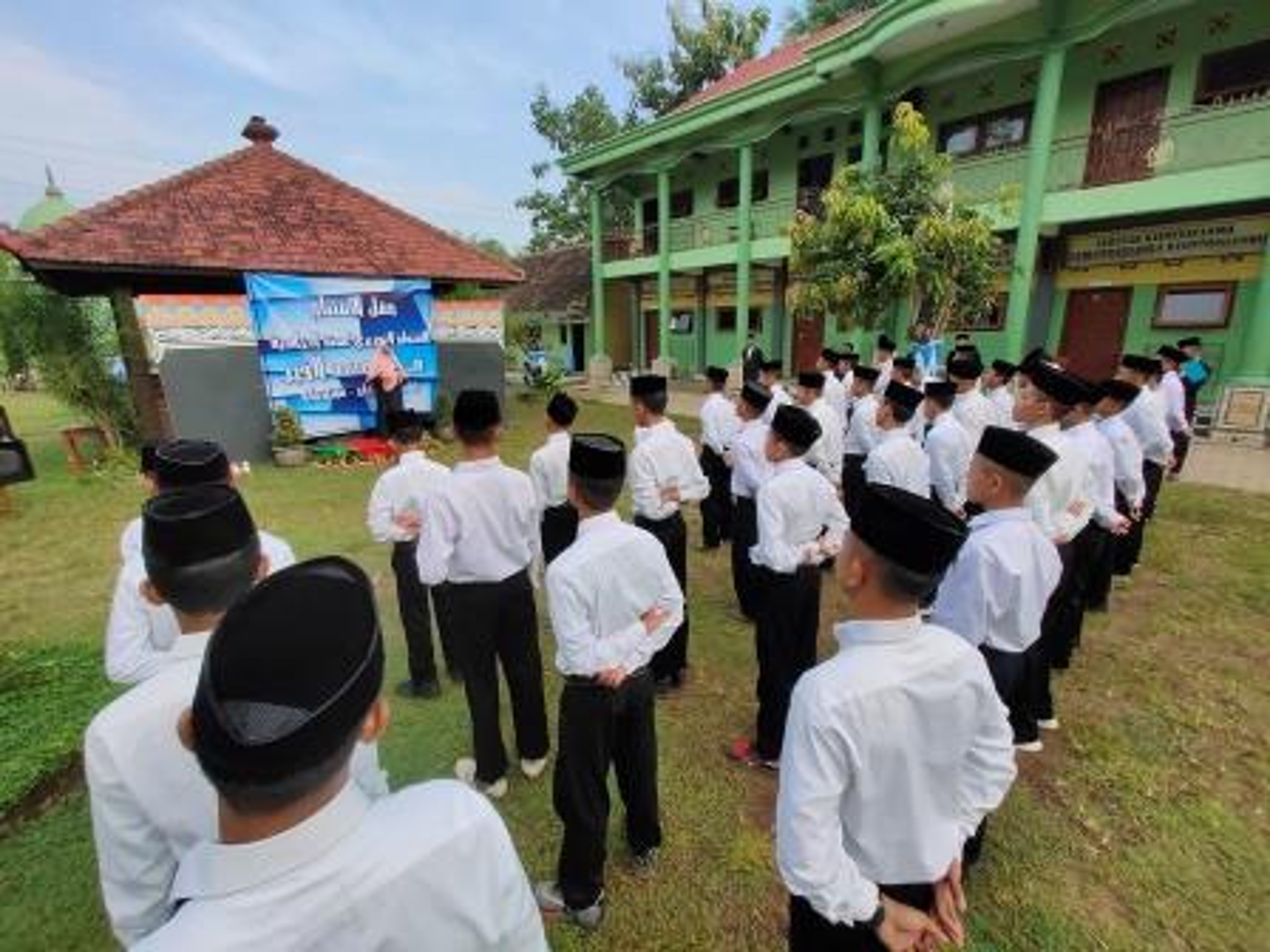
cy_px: 476
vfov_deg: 78.1
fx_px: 587
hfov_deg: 94.5
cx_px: 635
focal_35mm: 16
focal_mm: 1.64
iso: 49
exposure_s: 1/896
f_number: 2.2
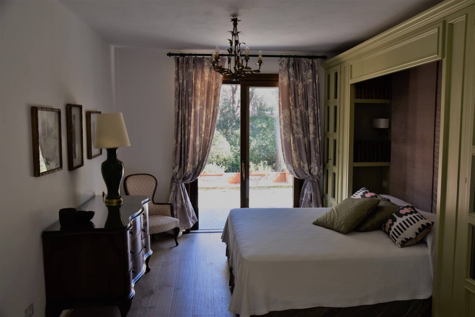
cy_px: 158
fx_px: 416
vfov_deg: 41.7
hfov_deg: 59.5
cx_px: 238
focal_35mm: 32
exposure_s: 1/40
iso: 125
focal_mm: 21
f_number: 3.8
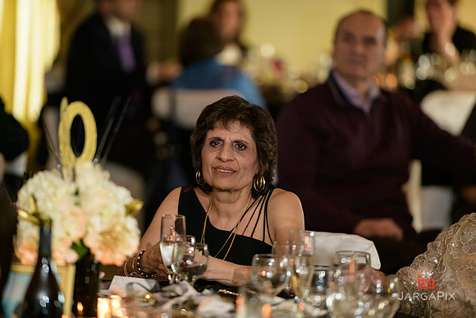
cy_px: 159
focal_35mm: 200
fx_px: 2645
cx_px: 238
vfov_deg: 6.9
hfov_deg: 10.3
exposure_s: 1/125
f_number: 3.2
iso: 1600
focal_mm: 200
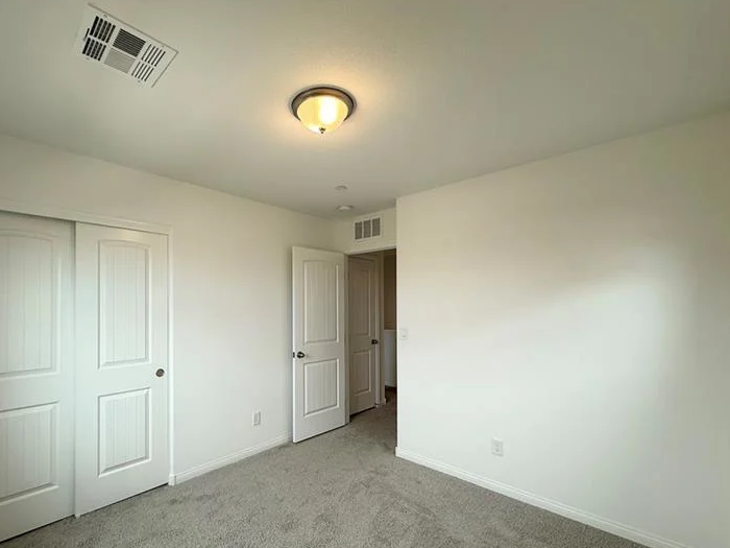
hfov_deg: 94.0
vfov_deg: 77.9
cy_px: 301
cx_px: 318
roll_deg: +0.0
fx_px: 337
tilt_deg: +0.8
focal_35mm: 16
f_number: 2.2
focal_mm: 2.22
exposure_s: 1/120
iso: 64
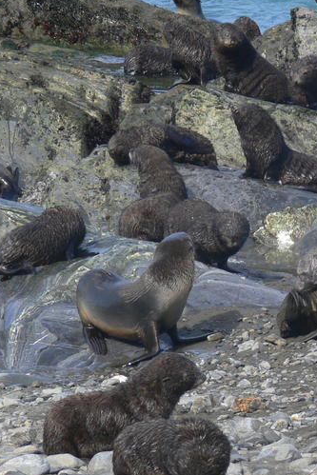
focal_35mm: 422
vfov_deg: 4.9
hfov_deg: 3.3
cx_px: 216
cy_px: 227
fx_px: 5570
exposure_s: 1/160
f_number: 5.6
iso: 80
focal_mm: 42.2
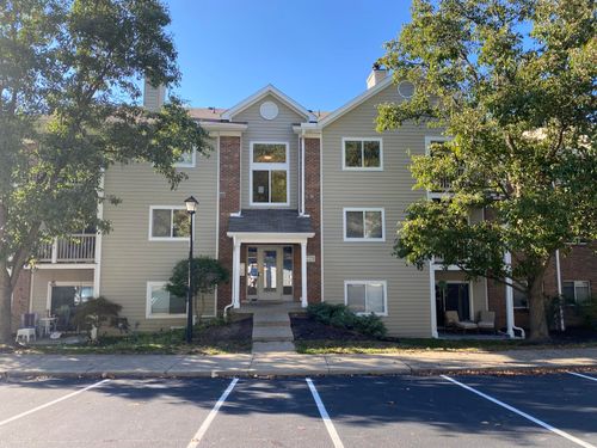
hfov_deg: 67.3
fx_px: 448
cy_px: 224
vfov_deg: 53.1
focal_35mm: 26
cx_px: 298
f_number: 1.8
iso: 32
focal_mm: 4.25
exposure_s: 1/429
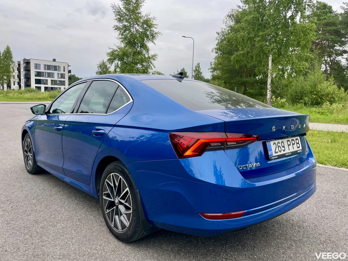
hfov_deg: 67.3
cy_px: 130
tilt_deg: -6.7
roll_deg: -1.1
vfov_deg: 53.1
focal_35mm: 26
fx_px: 261
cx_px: 174
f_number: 1.6
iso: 32
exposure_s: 1/339
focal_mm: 4.2
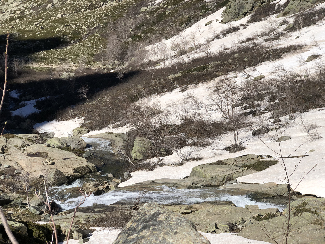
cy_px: 122
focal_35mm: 52
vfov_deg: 28.0
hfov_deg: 36.8
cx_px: 162
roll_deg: -4.1
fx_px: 488
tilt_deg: -19.0
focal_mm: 6
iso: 16
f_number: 2.4
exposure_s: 1/1919
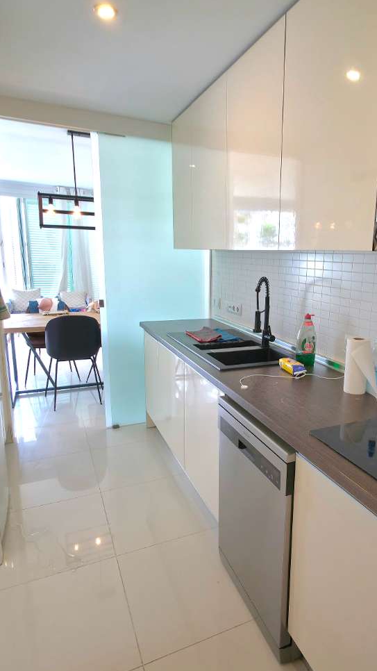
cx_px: 254
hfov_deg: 50.4
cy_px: 344
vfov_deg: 81.2
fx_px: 391
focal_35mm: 22
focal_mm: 2.2
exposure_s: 1/50.3
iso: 40
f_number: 1.9
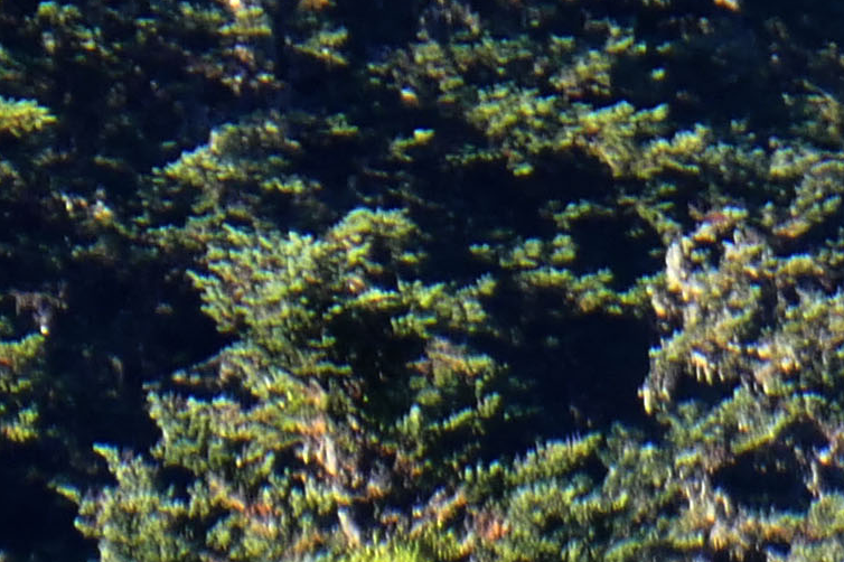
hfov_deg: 0.9
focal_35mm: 2178
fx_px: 51037
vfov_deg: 0.6
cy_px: 1955
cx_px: 2147
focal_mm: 109.7
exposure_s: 1/125
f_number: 8
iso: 320
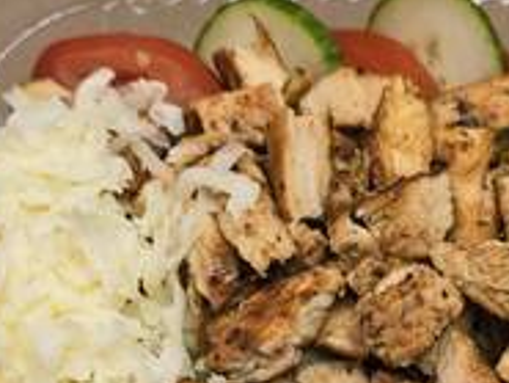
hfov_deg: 26.4
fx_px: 1074
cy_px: 424
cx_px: 371
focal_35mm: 73
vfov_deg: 19.3
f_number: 1.7
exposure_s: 1/120
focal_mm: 6.3
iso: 160
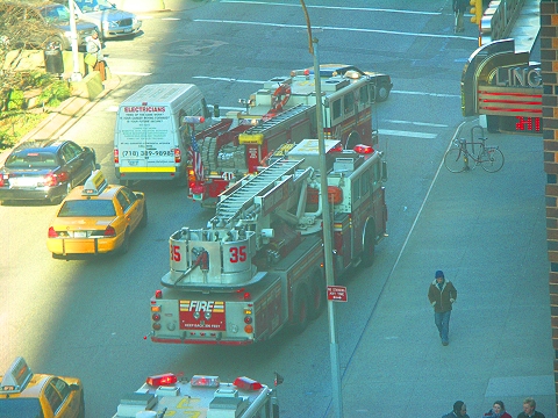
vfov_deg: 7.4
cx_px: 279
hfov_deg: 9.9
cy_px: 209
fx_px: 3224
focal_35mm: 200
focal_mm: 50.8
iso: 100
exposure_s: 1/125
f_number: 3.5
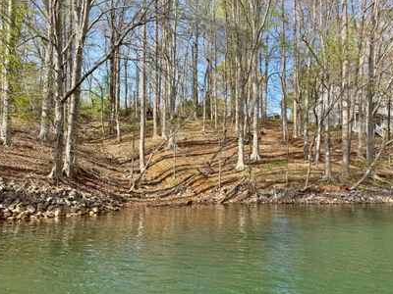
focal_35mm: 30
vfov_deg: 46.8
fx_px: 341
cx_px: 219
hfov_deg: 59.8
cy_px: 150
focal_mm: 6.76
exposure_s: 1/1767
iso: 80
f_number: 1.78
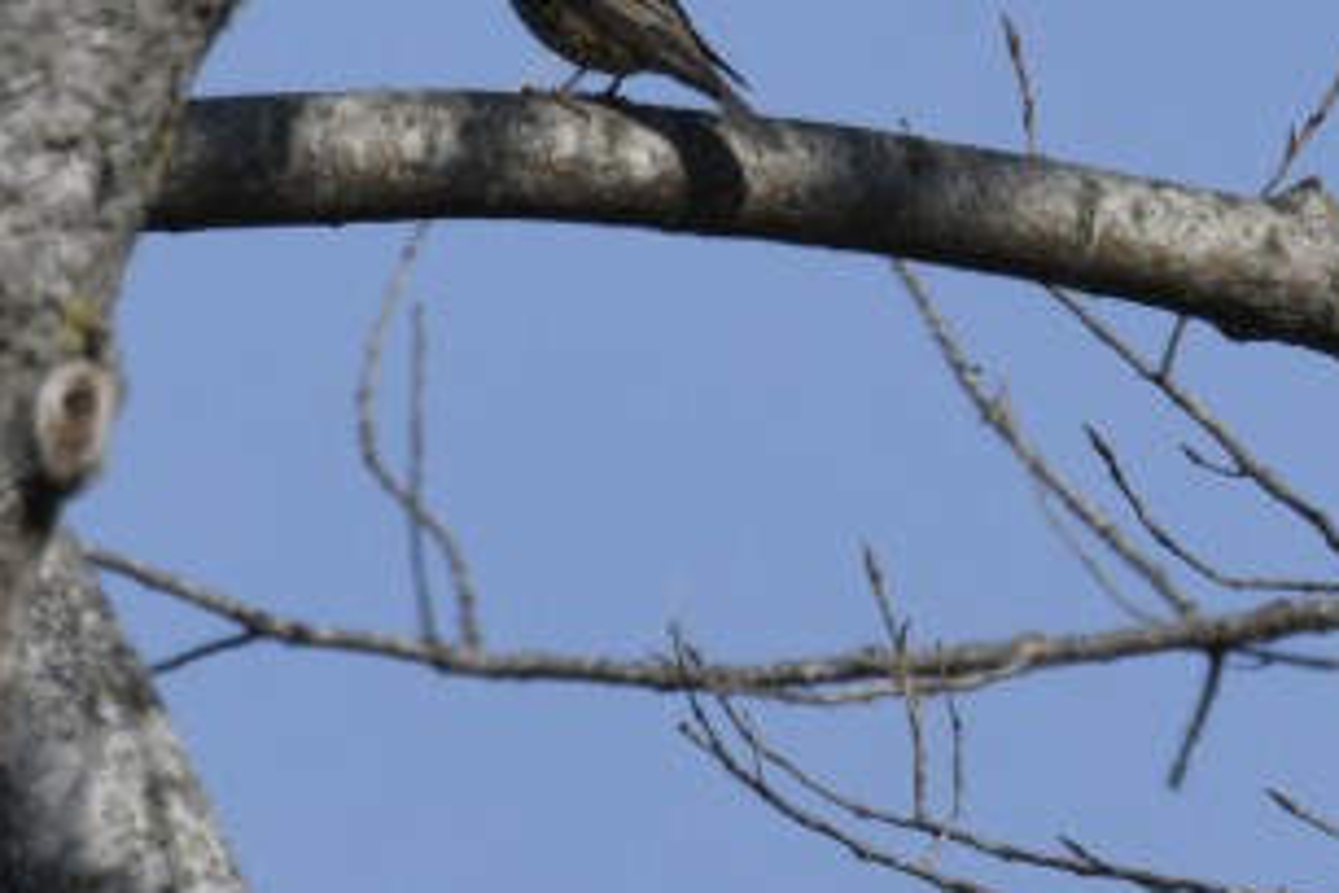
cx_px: 578
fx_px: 114810
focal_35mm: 3087
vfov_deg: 0.4
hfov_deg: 0.7
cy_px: -44
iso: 400
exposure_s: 1/640
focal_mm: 600
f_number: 13
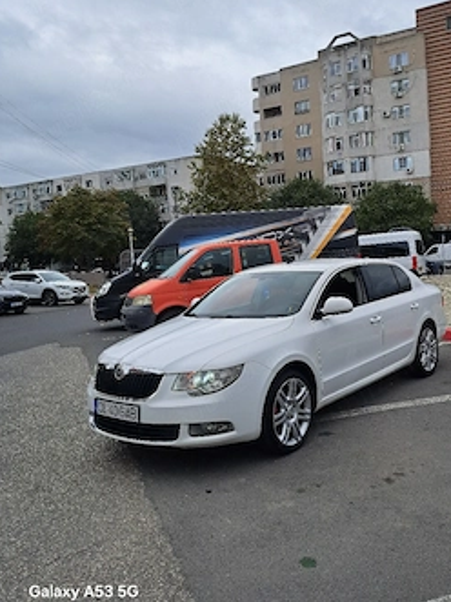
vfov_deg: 61.5
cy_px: 269
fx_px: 504
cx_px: 267
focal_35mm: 29
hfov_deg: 48.0
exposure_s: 1/769
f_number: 1.8
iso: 50
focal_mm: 5.23
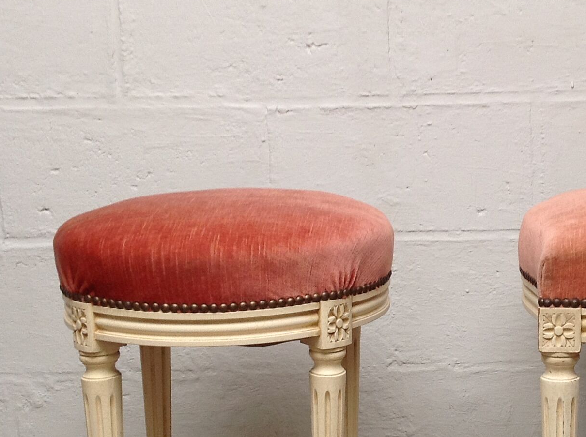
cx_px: 479
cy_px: 260
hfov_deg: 25.5
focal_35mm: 75
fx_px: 1267
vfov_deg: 19.6
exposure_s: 1/24
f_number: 2.4
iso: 80
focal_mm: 4.28
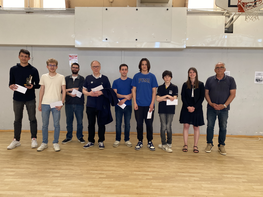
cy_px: 98
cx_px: 132
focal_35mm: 26
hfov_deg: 67.3
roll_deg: -0.9
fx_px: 198
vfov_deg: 53.1
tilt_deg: -3.1
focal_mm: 4.25
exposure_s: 1/121
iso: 100
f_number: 1.8
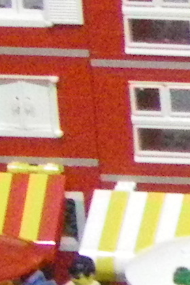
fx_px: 3599
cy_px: 165
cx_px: 686
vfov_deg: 4.5
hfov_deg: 2.9
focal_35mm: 455
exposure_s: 1/13
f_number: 3.7
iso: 800
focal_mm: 9.3
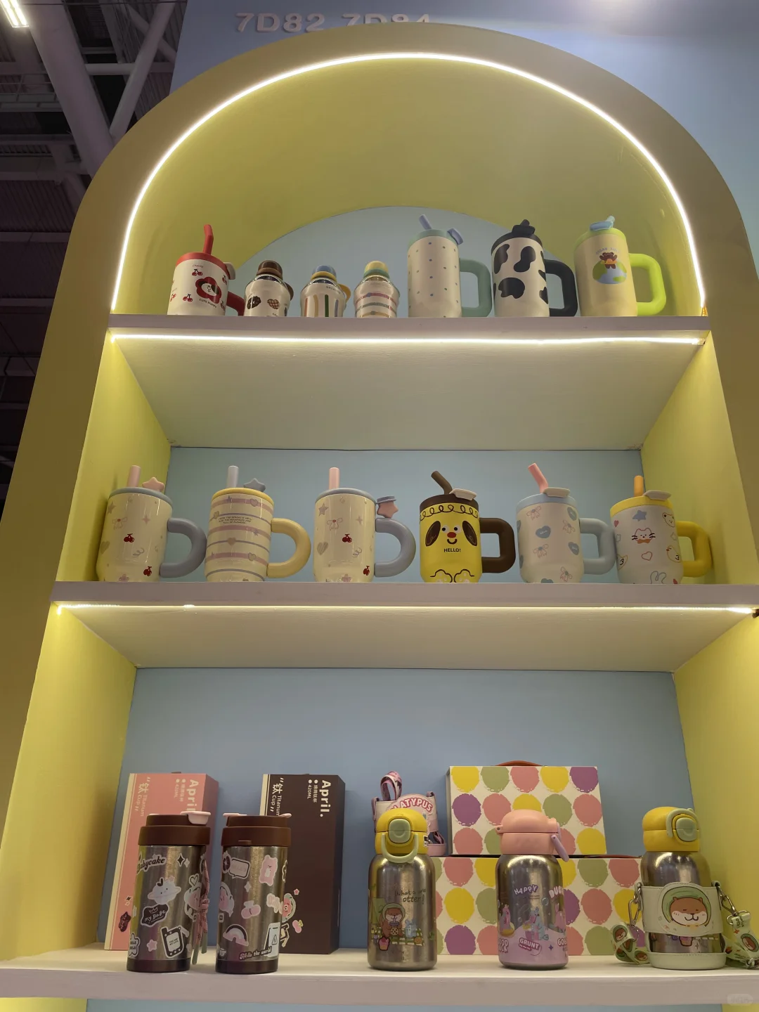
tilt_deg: +26.7
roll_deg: +0.3
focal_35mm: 26
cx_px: 380
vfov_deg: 67.3
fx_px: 760
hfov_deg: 53.1
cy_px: 506
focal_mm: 4.2
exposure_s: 1/179
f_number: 1.6
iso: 32
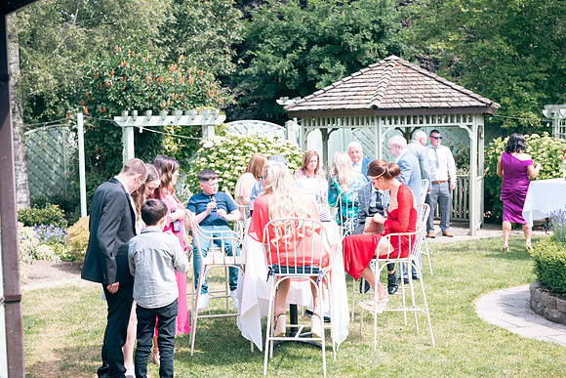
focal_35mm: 62
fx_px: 975
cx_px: 283
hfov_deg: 32.4
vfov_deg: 21.9
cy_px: 189
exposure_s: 1/200
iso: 100
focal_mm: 62
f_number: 5
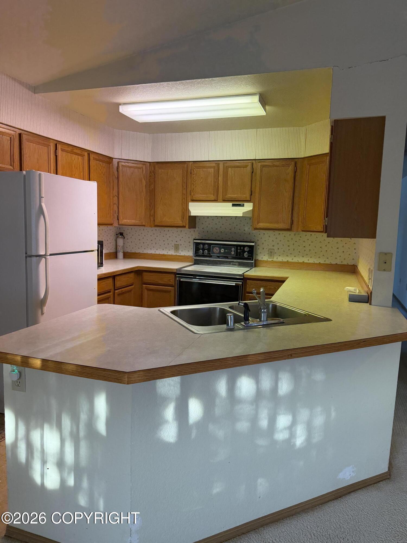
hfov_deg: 56.8
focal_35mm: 24
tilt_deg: -6.0
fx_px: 376
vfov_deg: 71.6
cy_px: 272
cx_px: 204
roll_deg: -2.1
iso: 200
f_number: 1.78
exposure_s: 1/208
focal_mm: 6.76
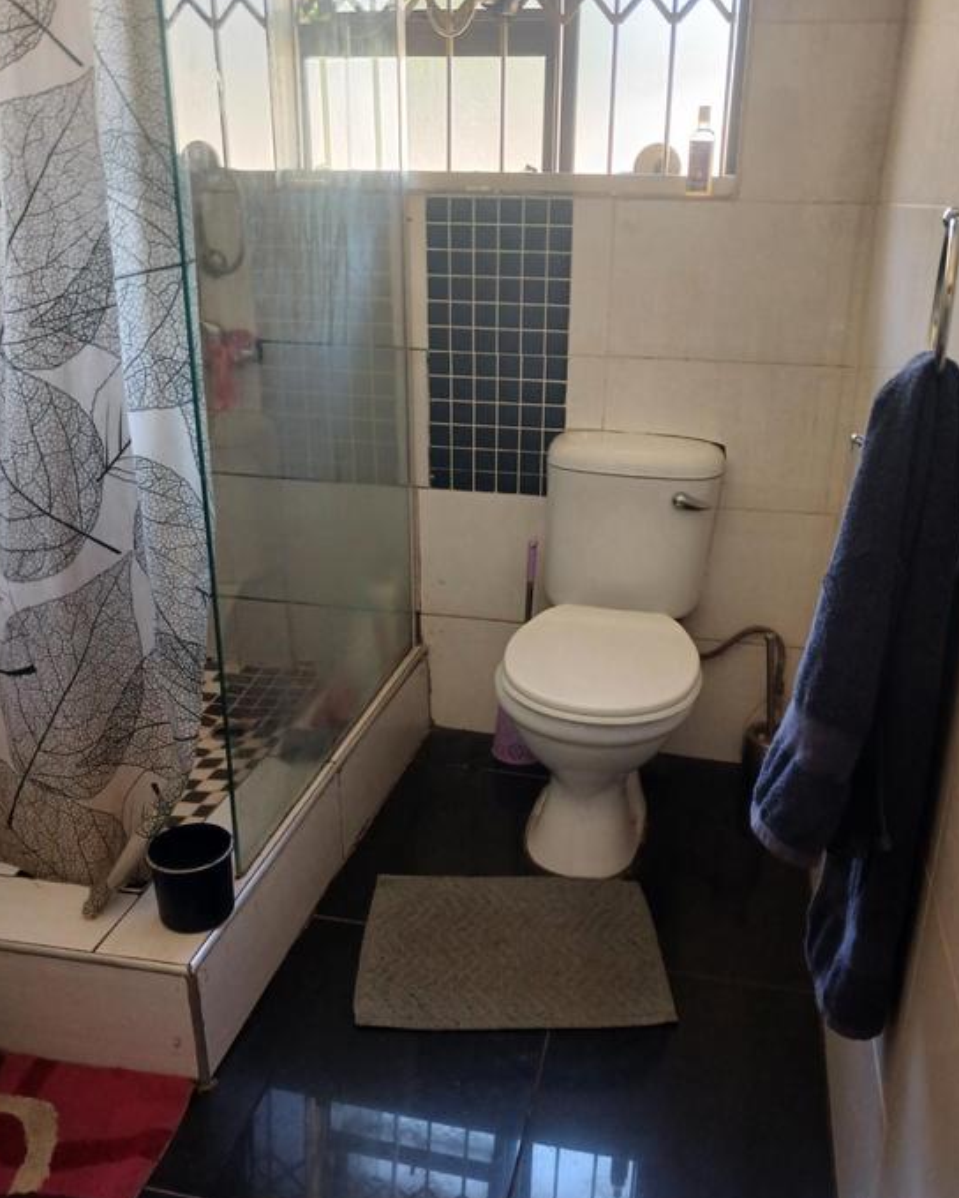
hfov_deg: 47.1
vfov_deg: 57.1
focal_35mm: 31
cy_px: 632
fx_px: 1100
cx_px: 509
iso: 200
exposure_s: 1/33.3
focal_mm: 4
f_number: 1.8
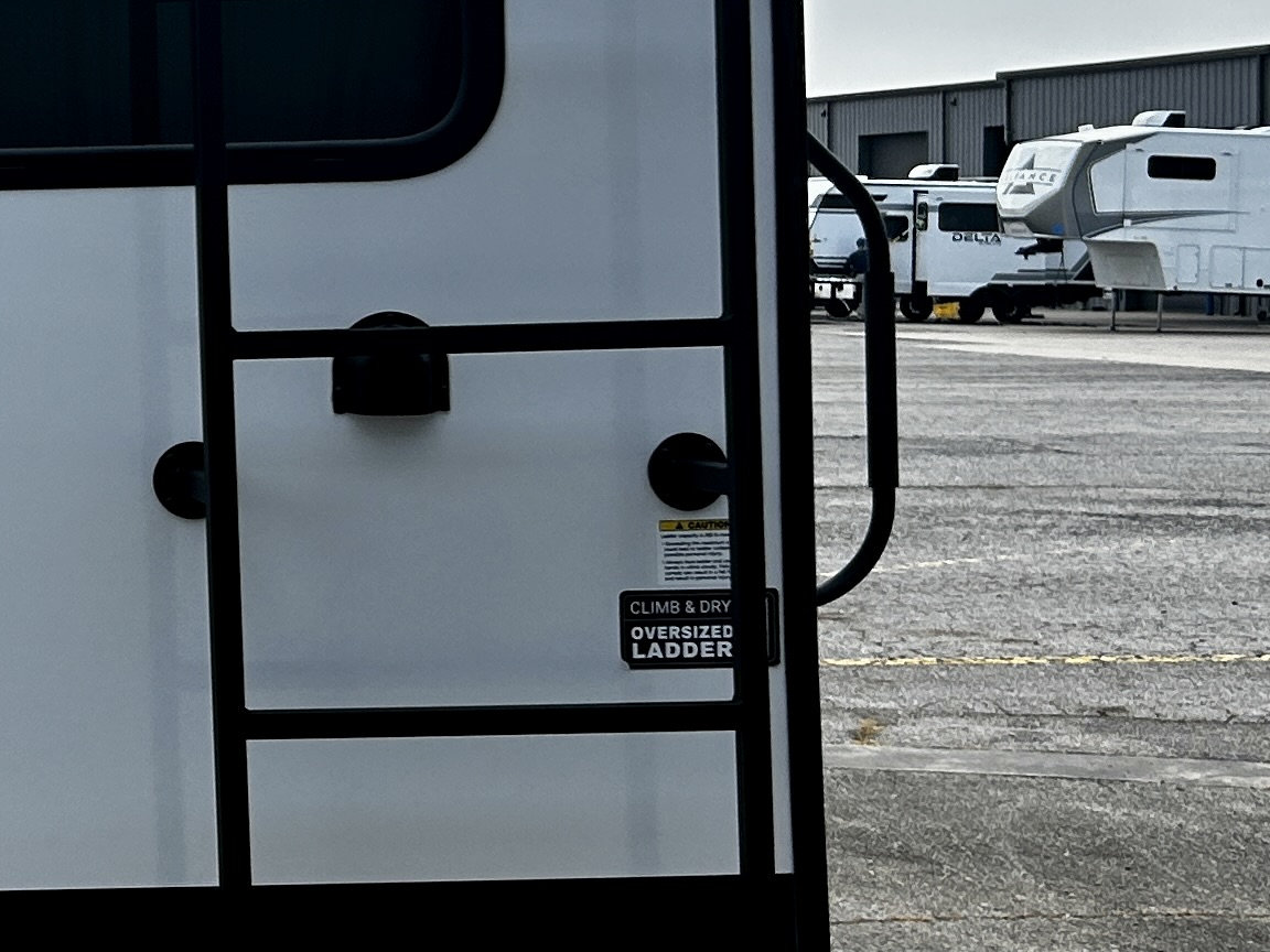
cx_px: -503
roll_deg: -0.3
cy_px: 194
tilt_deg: +0.8
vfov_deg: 16.1
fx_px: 3339
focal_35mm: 91
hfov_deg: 19.4
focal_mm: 5.7
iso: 50
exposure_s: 1/4115
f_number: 1.5
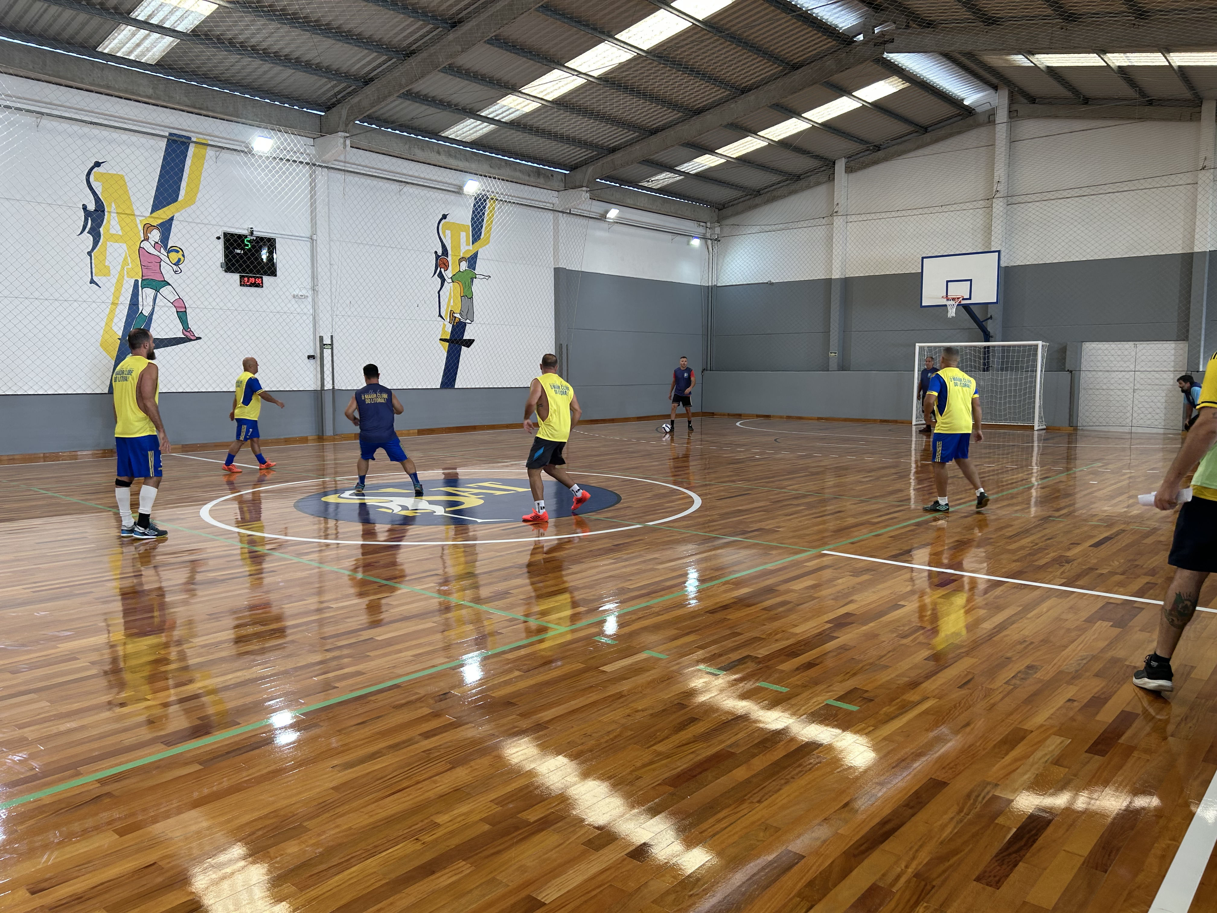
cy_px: 456
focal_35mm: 26
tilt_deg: -4.9
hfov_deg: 67.3
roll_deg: +0.2
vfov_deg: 53.1
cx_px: 608
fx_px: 914
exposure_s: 1/130
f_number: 1.5
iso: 50
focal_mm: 5.7
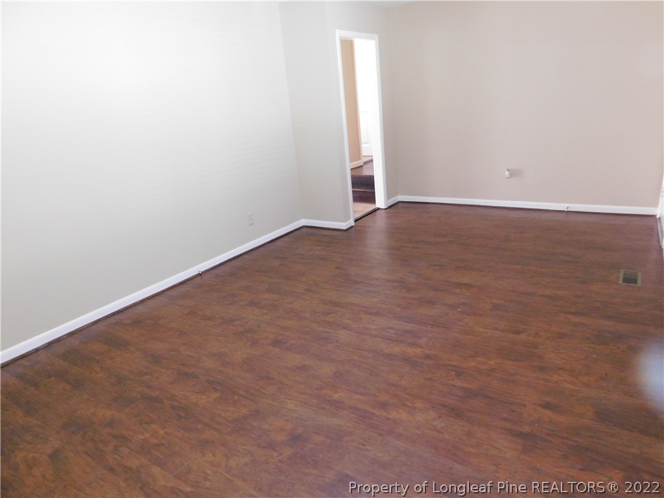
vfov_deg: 58.9
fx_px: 441
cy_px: 249
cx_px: 332
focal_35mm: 23
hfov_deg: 73.9
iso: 400
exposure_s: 1/13
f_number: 3
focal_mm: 4
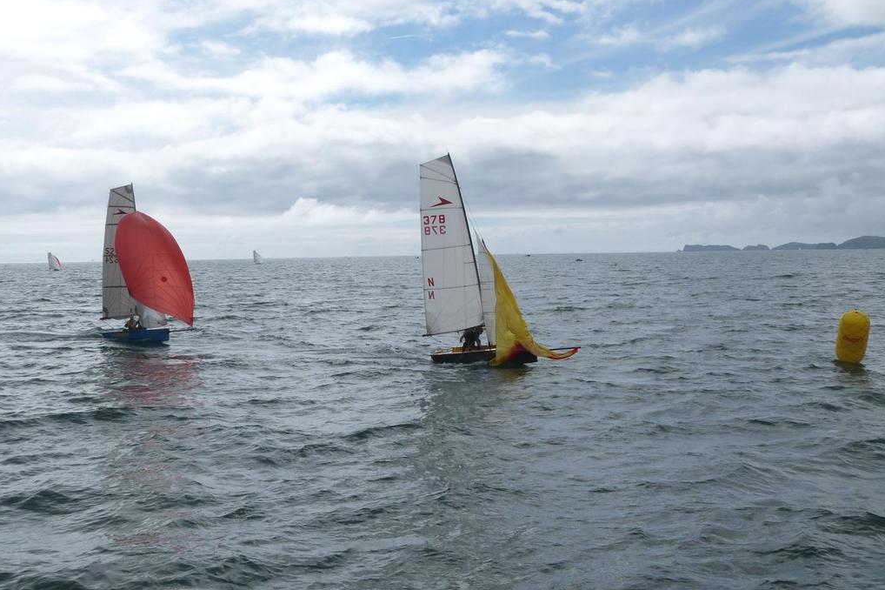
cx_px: 442
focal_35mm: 45
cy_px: 312
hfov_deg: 43.6
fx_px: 1106
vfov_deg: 29.8
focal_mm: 7.6
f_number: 3.2
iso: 100
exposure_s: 1/2000
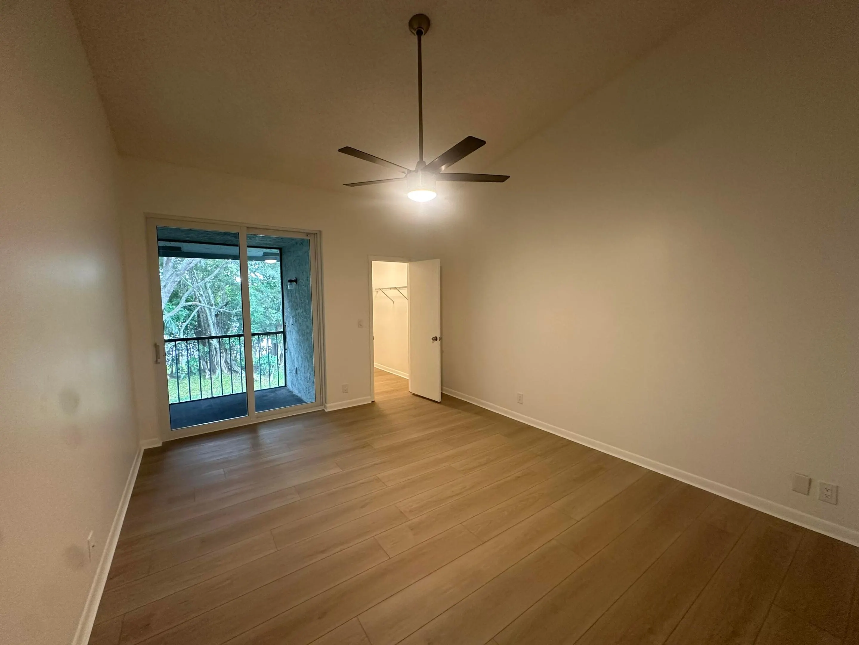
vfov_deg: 85.7
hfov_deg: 102.1
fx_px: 347
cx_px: 430
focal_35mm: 14
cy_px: 322
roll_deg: +0.7
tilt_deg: -4.2
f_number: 2.2
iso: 200
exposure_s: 1/60
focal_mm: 2.22
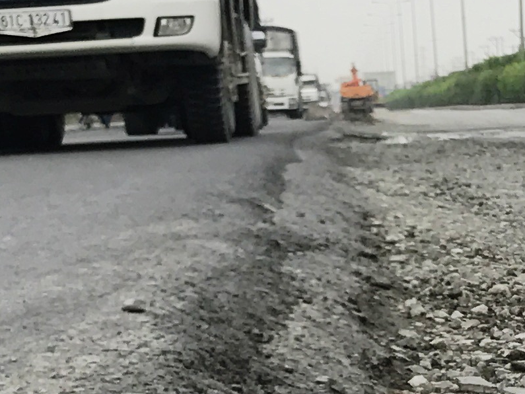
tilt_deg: -8.1
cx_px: 633
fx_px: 2153
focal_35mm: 142
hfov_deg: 13.5
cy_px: 432
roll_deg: +2.3
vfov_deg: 10.3
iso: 20
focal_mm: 3.99
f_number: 1.8
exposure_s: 1/1064
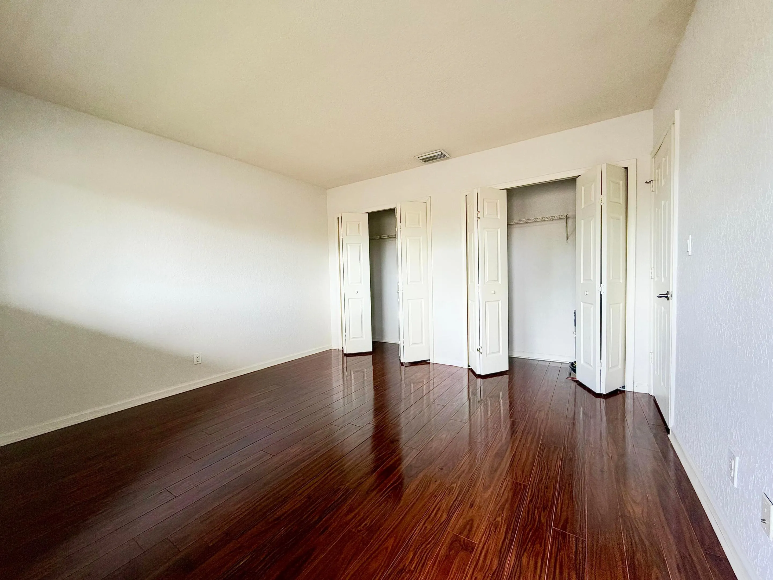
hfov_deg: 102.1
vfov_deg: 85.7
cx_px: 386
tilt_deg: -1.6
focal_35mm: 14
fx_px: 313
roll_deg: +1.8
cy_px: 290
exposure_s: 1/121
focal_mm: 2.22
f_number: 2.2
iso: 250
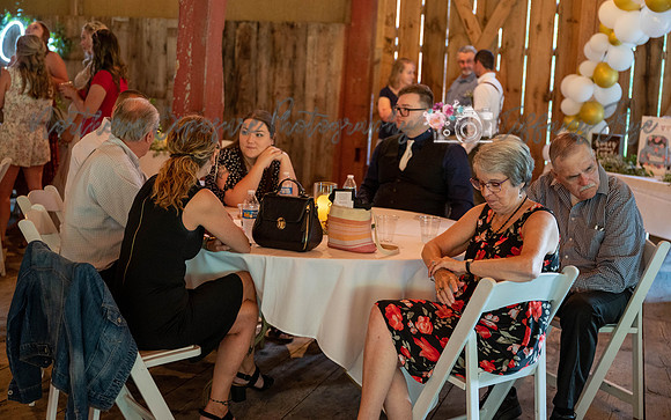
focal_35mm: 47
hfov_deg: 42.8
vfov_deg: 27.5
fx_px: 857
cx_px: 336
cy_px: 197
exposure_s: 1/125
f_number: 2.8
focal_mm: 46
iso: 3200
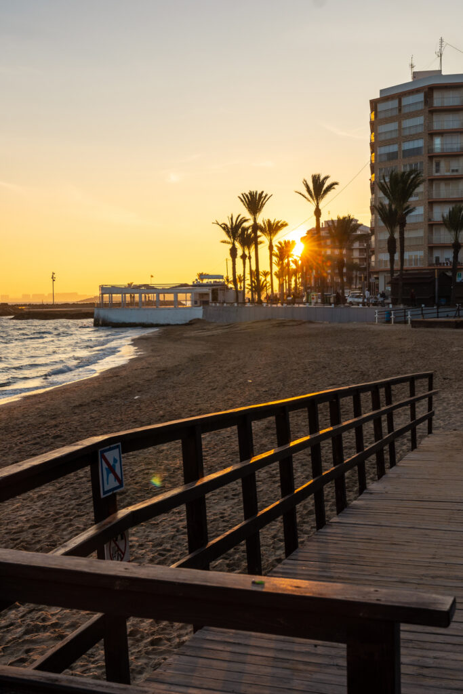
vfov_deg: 43.6
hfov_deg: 29.9
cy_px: 347
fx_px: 868
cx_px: 232
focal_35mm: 45
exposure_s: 1/160
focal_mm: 30
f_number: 8
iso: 100
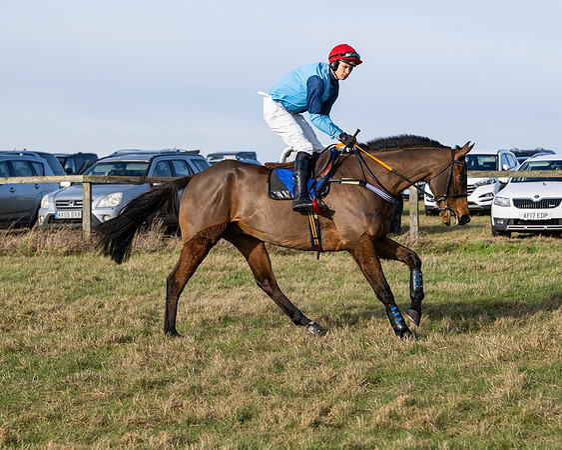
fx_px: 1845
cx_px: 278
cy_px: 231
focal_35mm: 111
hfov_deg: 17.3
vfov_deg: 13.9
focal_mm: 92
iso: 400
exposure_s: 1/2500
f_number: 5
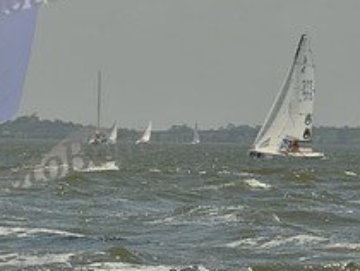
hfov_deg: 3.7
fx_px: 5529
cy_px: 95
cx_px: -132
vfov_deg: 2.8
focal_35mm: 531
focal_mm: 200
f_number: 10
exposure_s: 1/1250
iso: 280
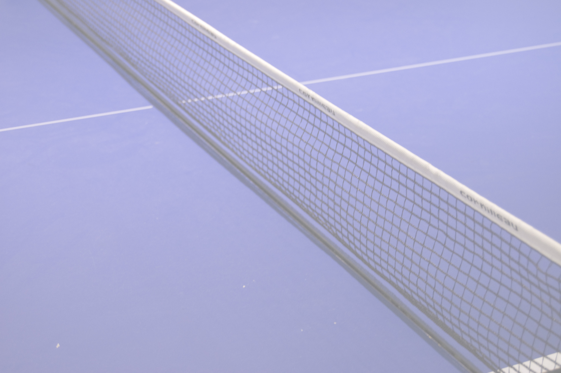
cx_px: 280
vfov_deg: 18.9
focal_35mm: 72
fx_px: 1121
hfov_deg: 28.1
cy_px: 186
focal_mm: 48
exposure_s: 1/25
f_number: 5.6
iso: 800
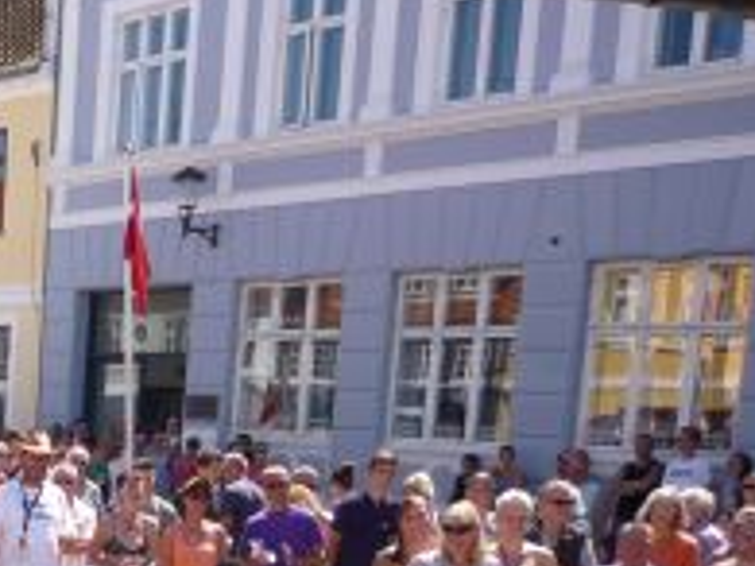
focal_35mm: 77
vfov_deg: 17.9
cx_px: -294
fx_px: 1678
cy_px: 729
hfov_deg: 22.1
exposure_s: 1/640
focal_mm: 4.4
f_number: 3.2
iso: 100
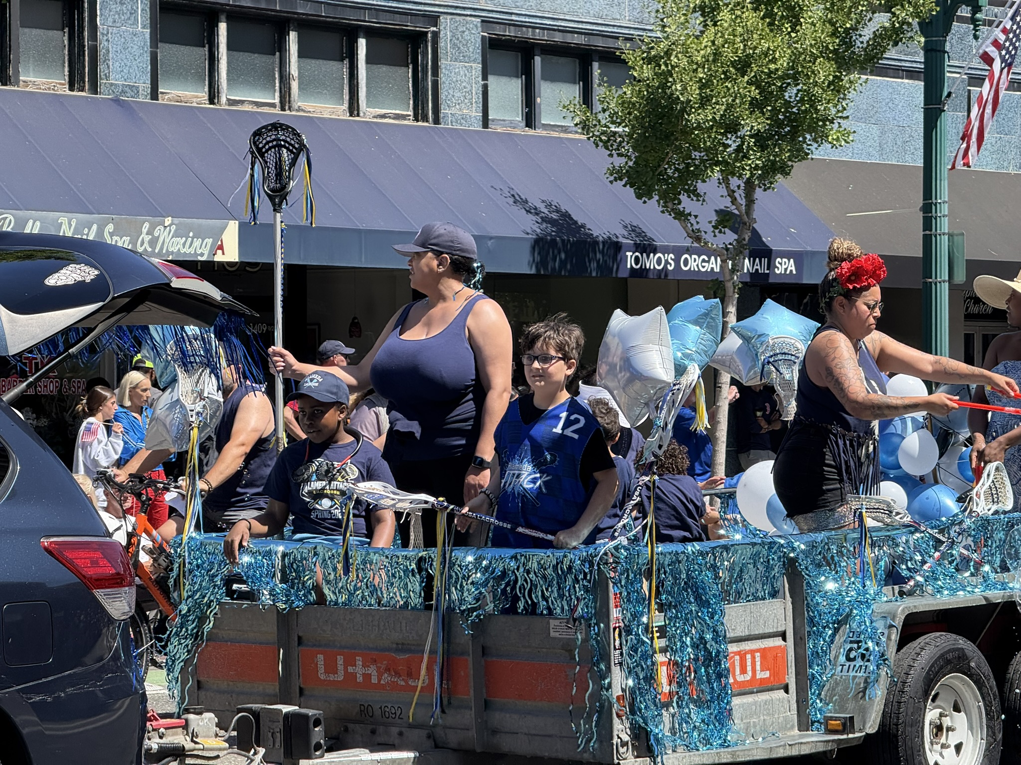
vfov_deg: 12.3
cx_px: 510
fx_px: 3539
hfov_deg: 16.4
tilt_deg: -0.6
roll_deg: -0.6
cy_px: 382
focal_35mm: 120
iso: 50
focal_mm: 15.66
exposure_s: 1/616
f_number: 2.8
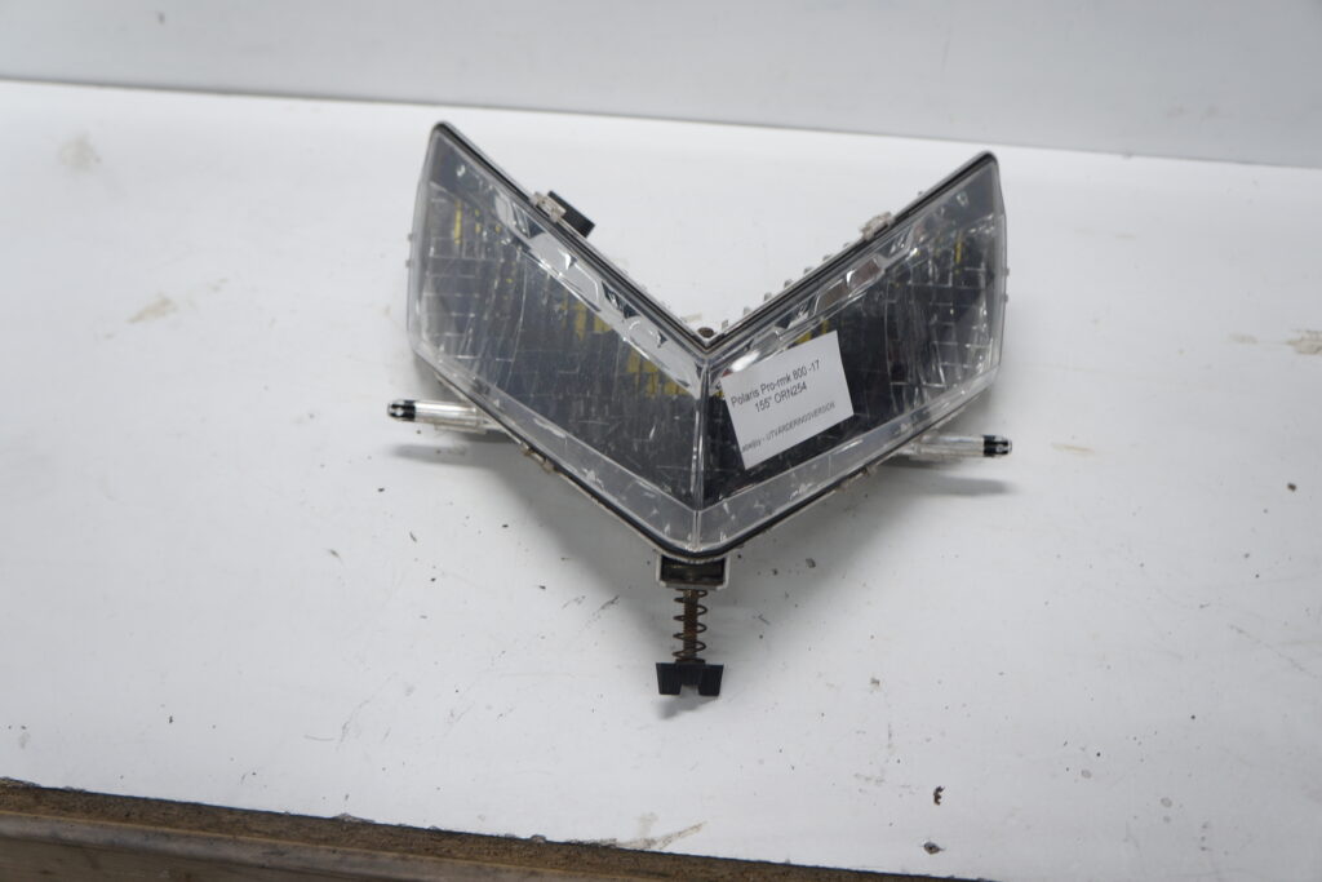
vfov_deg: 41.7
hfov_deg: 59.5
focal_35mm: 32
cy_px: 441
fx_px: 1157
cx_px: 661
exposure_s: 1/60
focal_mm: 21
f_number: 4
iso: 125
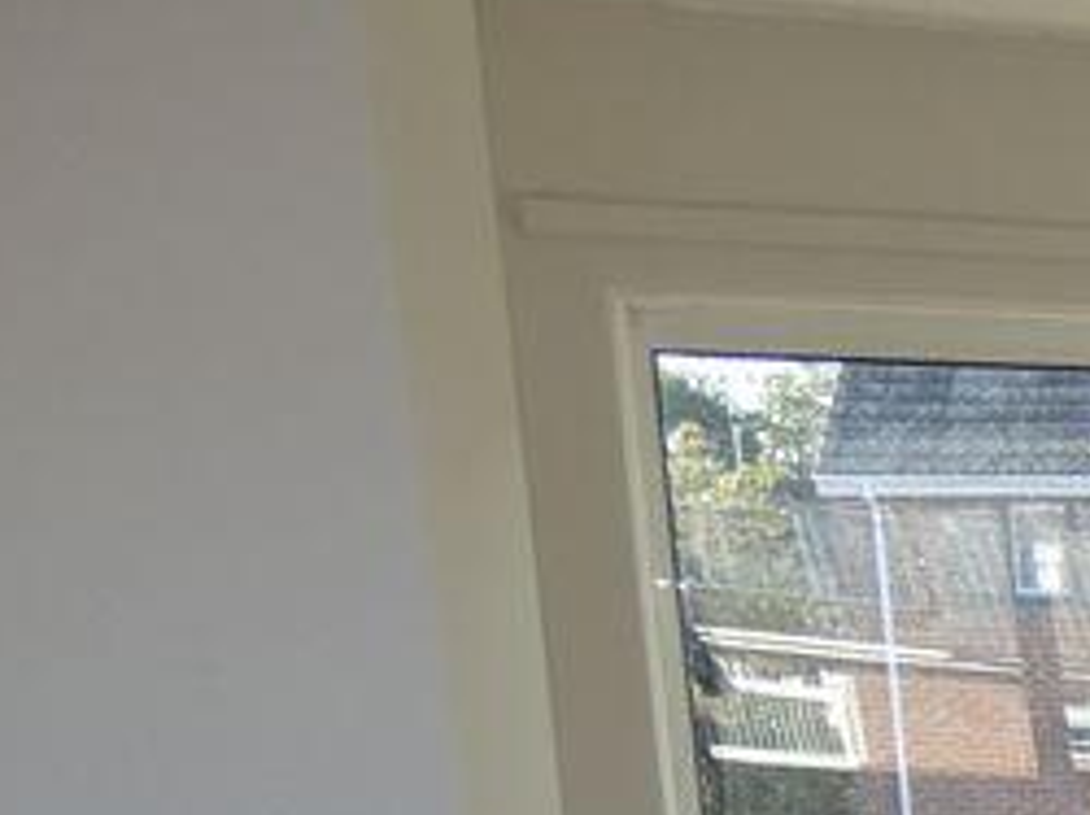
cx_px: 1971
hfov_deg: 18.5
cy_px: 1216
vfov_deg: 16.4
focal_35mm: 82
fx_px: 2580
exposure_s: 1/160
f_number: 2.8
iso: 80
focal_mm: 3.6
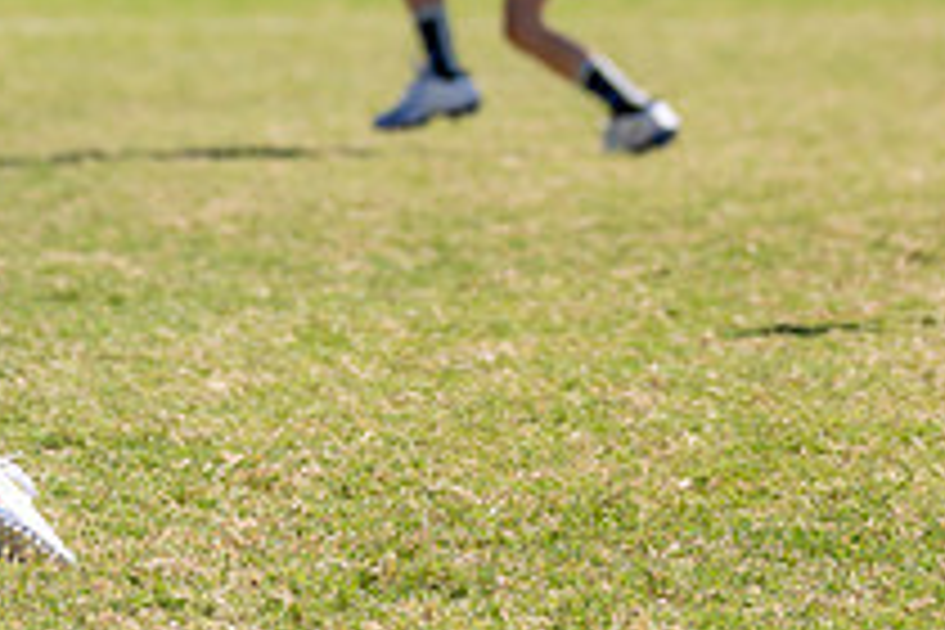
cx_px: -34
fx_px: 8321
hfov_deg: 6.5
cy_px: -315
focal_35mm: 317
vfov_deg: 4.3
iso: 160
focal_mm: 79
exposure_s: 1/2000
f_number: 2.8
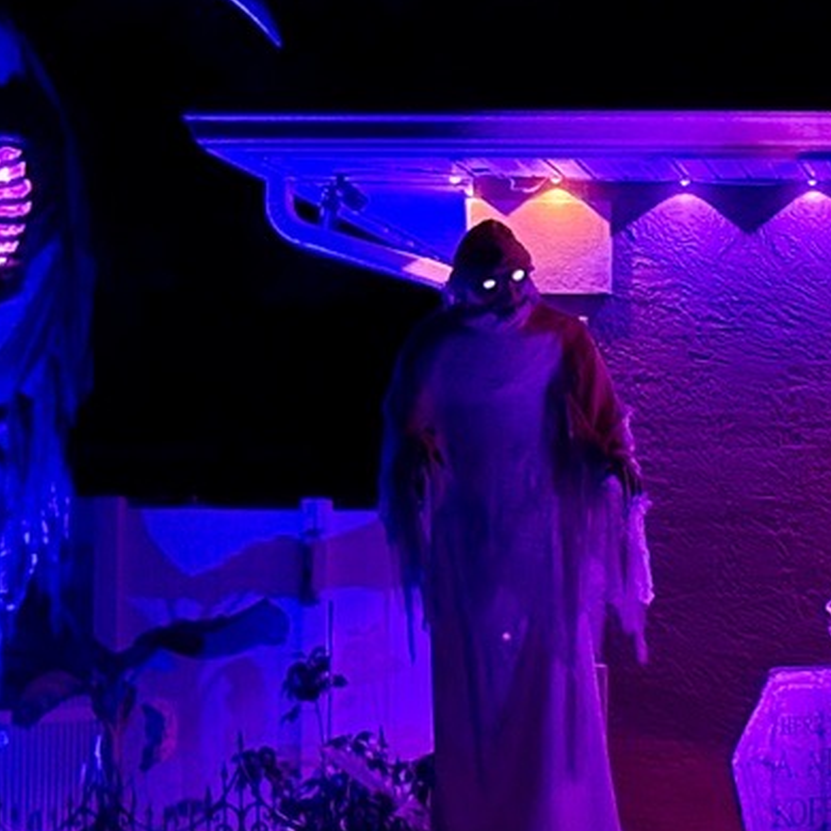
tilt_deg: +3.0
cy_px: 400
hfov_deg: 10.4
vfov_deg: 10.7
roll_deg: -0.8
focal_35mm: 163
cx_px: 1180
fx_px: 4427
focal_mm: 6.76
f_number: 1.78
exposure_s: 1/27
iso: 800
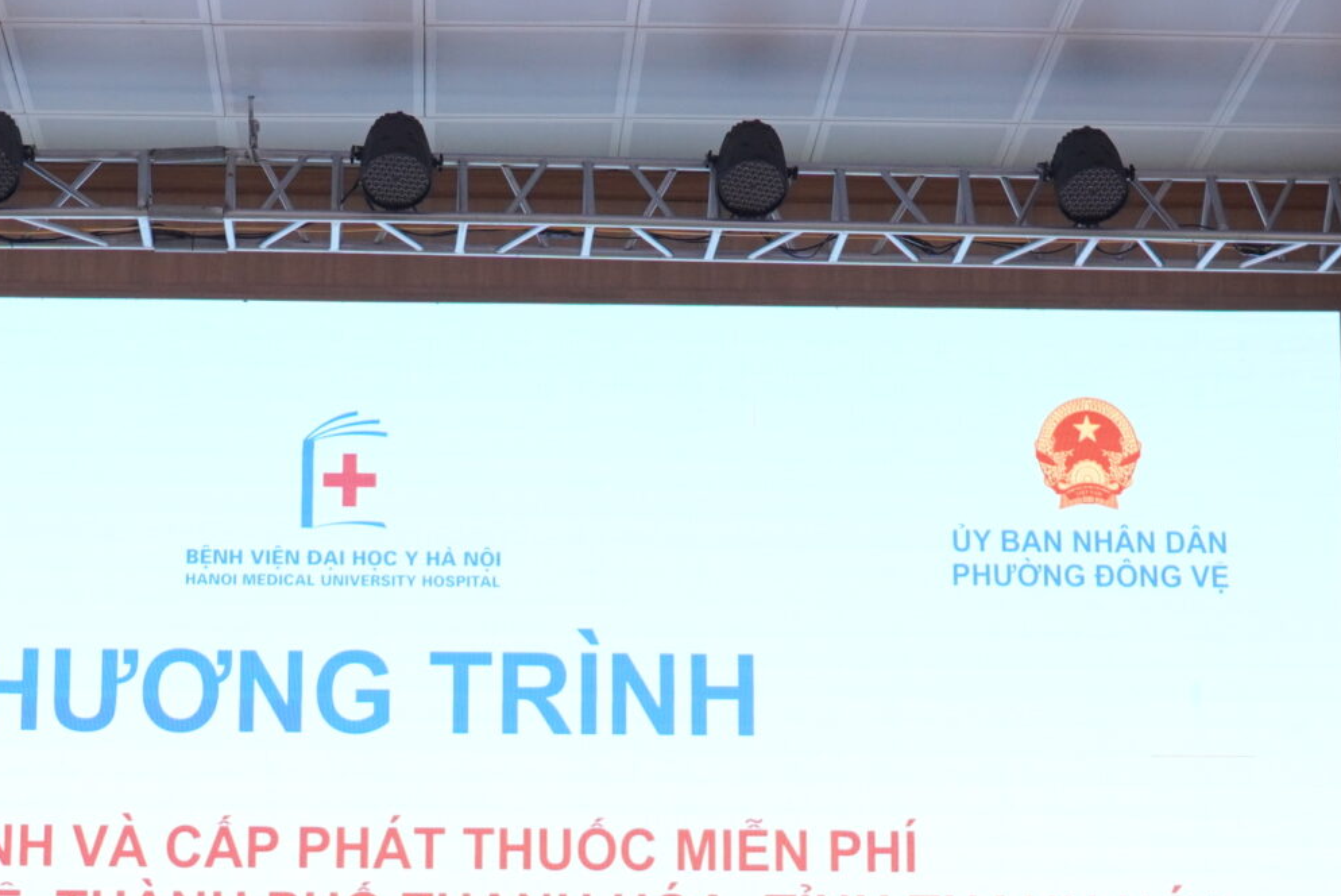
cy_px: 1073
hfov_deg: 23.8
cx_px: 482
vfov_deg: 15.5
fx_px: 3168
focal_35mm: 85
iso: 800
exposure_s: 1/250
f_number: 3.2
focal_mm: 22
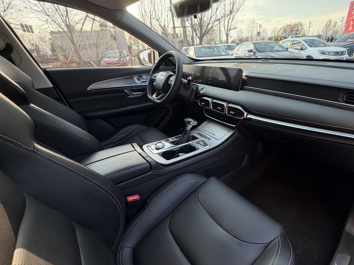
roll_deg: +3.2
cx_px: 213
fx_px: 174
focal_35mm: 17
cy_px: 127
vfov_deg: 74.7
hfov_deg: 89.9
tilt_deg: -25.6
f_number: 2.2
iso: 64
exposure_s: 1/121
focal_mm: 2.22
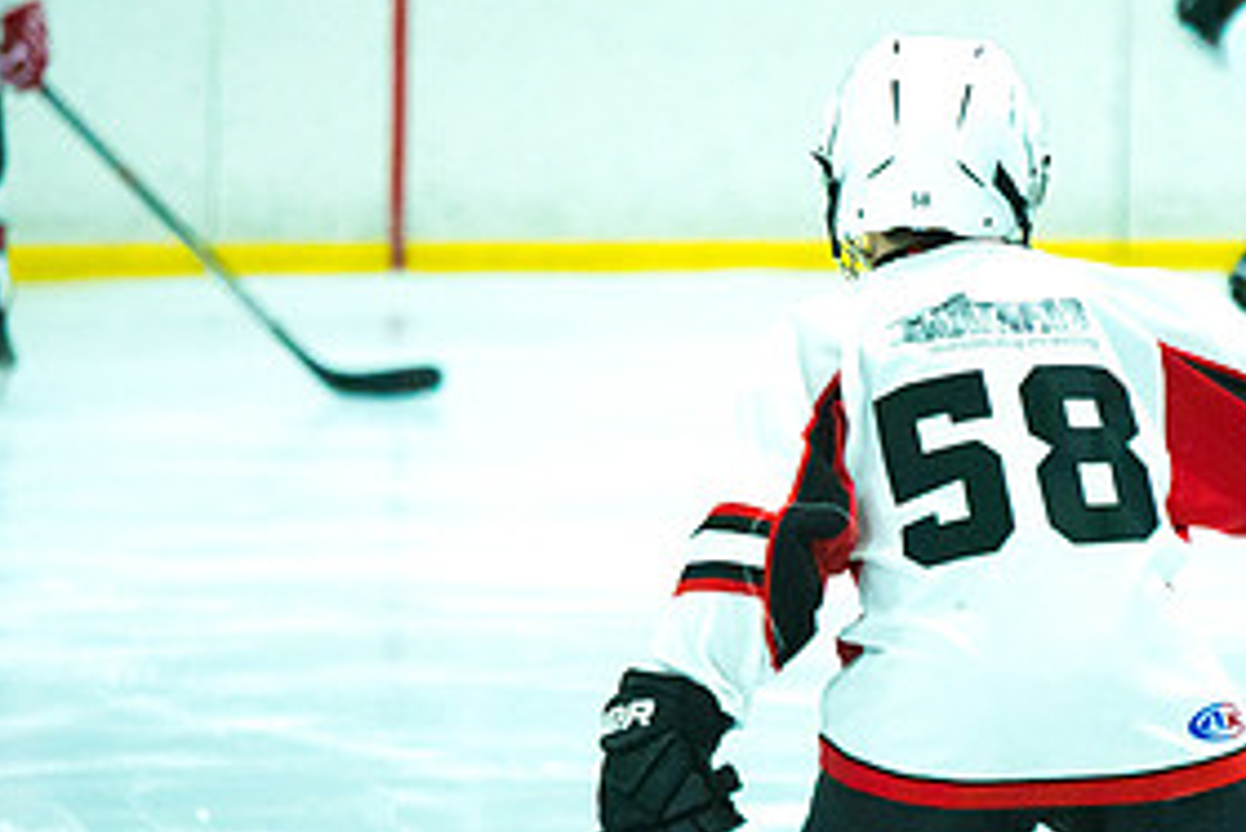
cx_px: 952
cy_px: 696
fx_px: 15790
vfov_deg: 3.0
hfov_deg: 4.5
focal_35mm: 456
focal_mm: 220
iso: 6400
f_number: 5.6
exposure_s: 1/1000
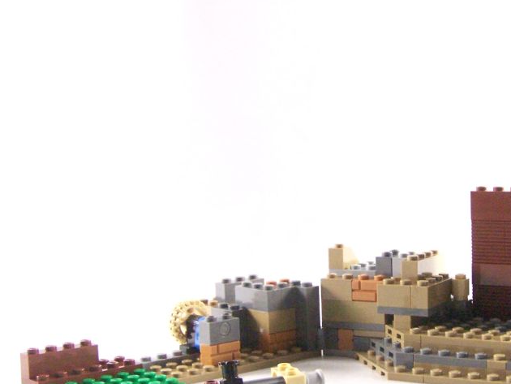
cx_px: 387
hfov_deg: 29.3
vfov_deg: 22.6
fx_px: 960
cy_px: 230
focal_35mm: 65
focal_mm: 6.7
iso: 400
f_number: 3.2
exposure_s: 1/60
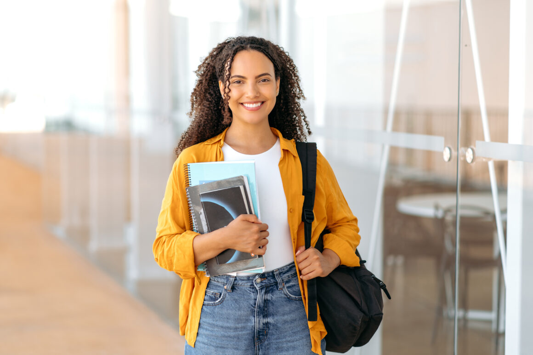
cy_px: 178
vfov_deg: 16.1
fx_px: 1258
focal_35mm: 85
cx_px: 266
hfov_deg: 23.9
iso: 100
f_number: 2
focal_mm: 85
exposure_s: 1/640
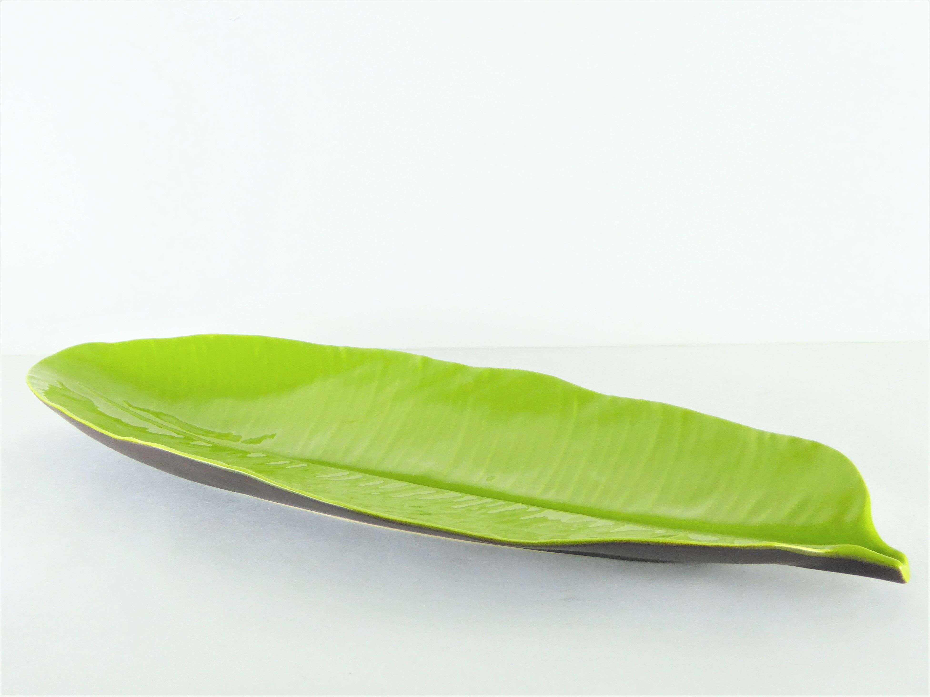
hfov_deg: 40.4
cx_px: 465
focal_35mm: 47
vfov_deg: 30.9
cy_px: 348
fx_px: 1263
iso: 160
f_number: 4
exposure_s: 1/60
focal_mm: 8.4
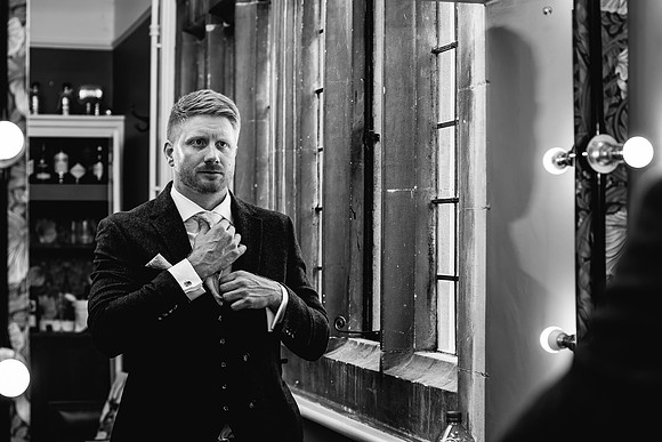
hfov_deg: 28.5
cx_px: 331
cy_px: 221
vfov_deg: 19.2
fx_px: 1304
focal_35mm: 71
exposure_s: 1/200
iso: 640
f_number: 4
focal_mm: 70
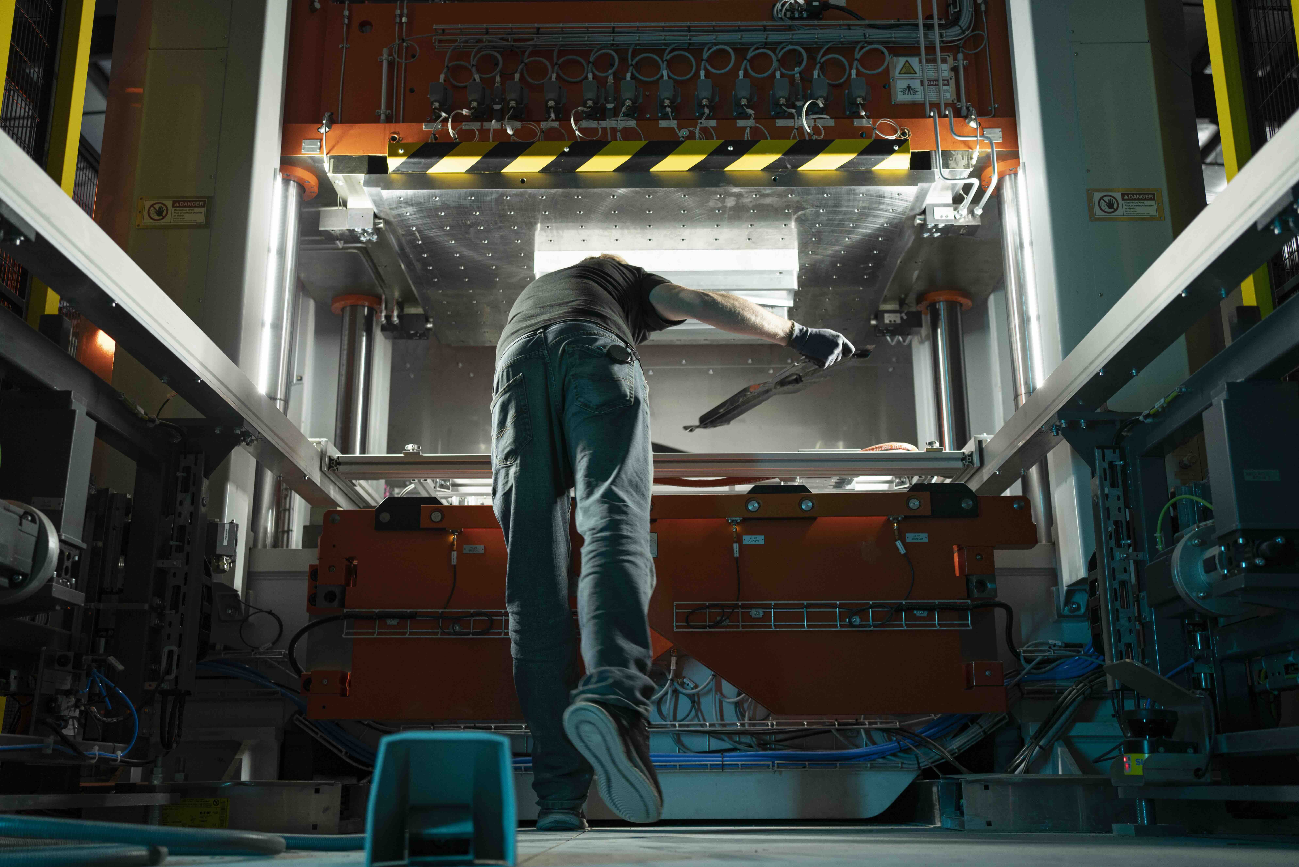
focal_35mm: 35
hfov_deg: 54.4
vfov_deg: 37.9
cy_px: 434
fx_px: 1263
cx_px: 650
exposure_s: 1/100
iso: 1000
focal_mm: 35
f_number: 2.8
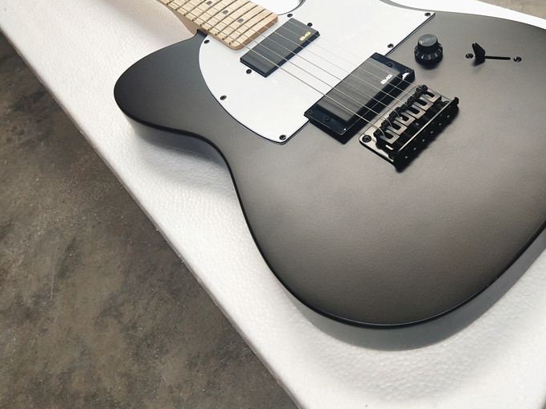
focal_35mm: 42
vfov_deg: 34.2
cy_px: 167
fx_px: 662
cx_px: 368
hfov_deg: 44.1
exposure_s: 1/100
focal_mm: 3.95
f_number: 1.8
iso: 52
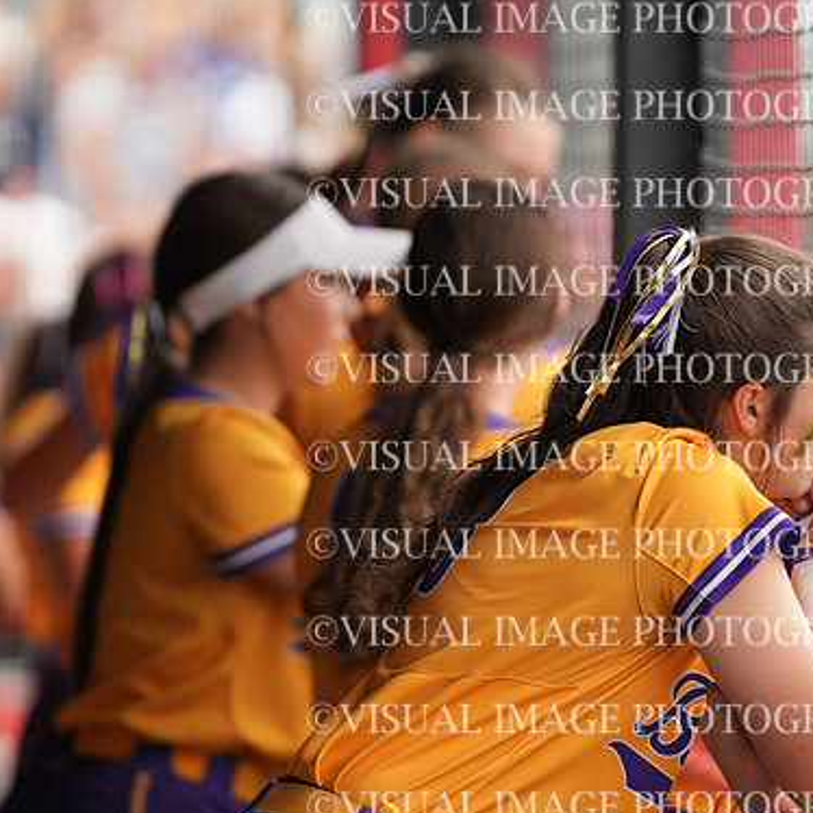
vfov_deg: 4.4
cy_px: 412
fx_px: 10522
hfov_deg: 4.4
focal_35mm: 396
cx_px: 622
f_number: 4
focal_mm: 300
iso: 1000
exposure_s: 1/2500
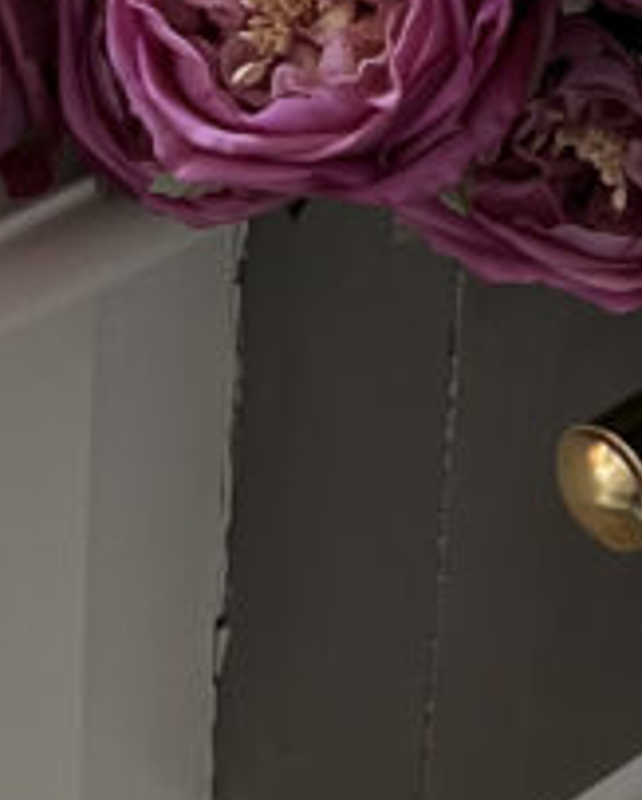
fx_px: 4574
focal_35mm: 193
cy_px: -384
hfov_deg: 8.0
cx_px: 169
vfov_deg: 9.7
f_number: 1.5
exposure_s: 1/389
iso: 50
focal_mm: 5.7
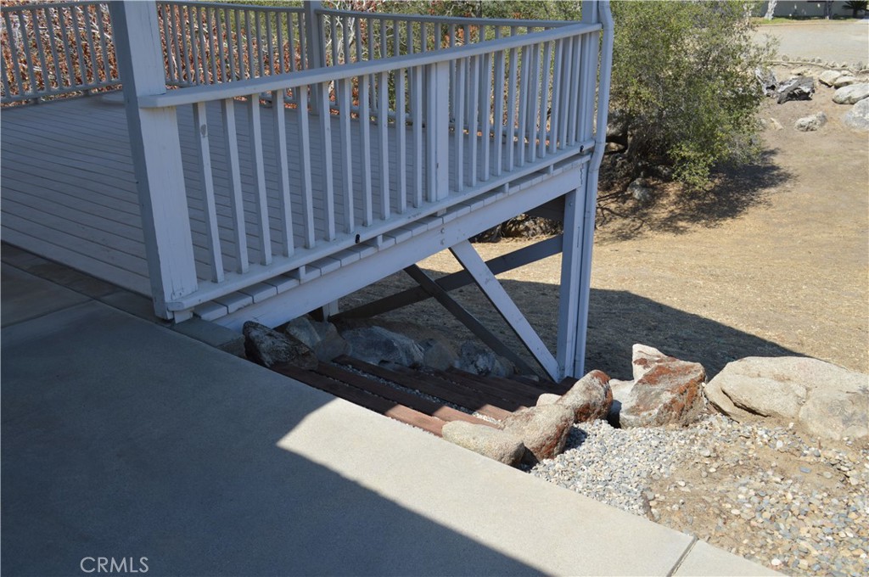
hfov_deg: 57.3
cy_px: 288
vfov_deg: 39.9
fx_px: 796
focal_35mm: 33
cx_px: 434
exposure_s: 1/200
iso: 100
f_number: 7.1
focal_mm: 22
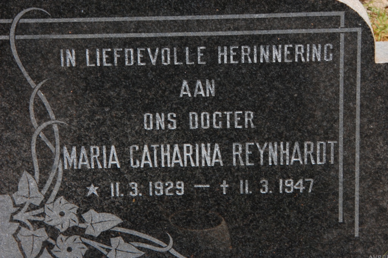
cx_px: 194
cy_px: 129
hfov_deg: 13.7
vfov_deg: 9.1
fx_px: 1615
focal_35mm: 150
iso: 400
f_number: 18
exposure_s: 1/60
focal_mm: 100
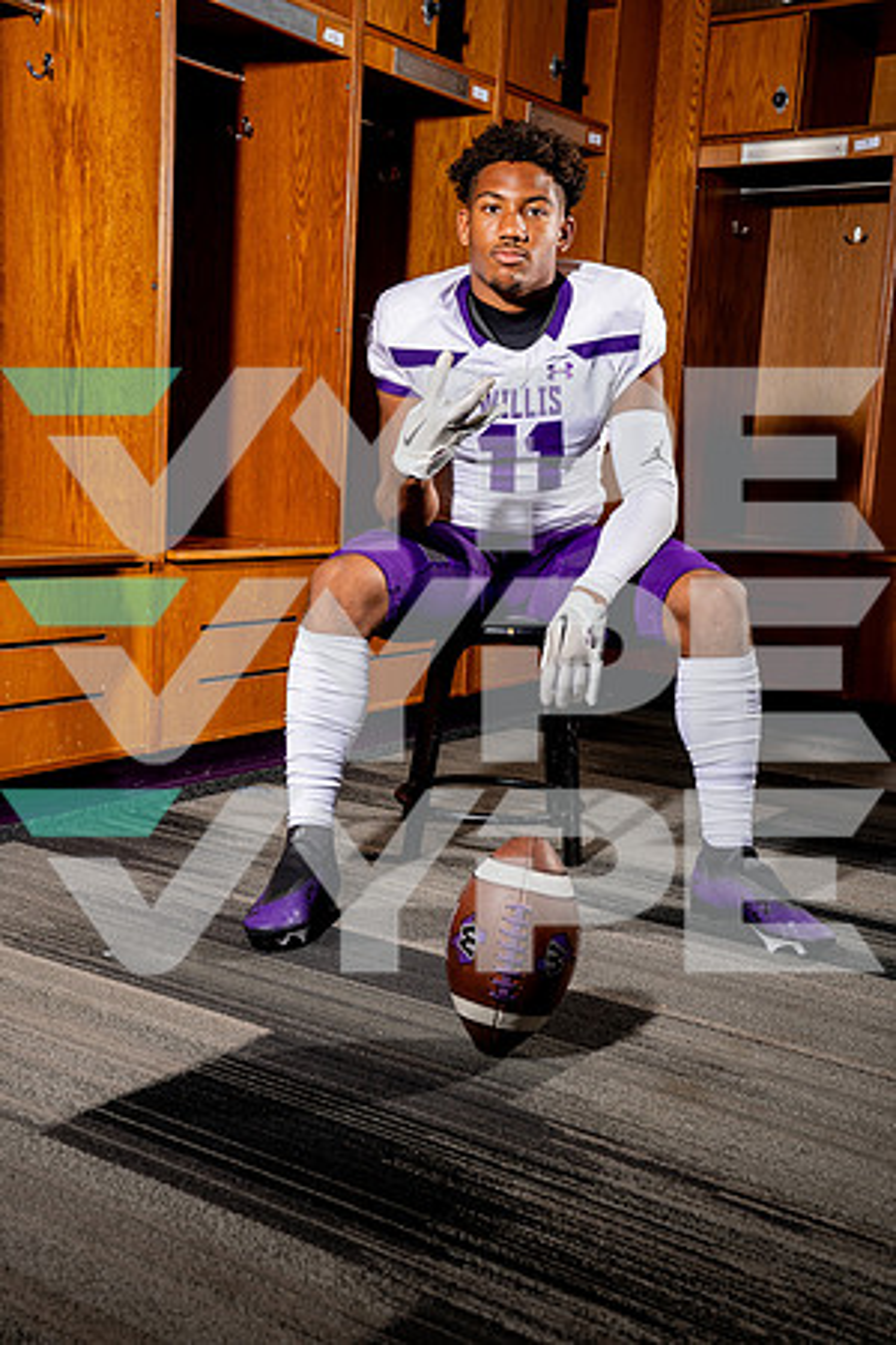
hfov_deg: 32.6
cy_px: 672
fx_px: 1531
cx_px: 448
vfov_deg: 47.4
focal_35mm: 41
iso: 100
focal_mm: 41
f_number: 5.6
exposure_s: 1/250
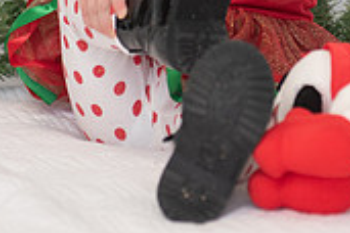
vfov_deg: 5.7
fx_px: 2314
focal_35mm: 238
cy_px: -85
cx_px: 301
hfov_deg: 8.6
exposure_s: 1/200
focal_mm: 70
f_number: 2.8
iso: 500
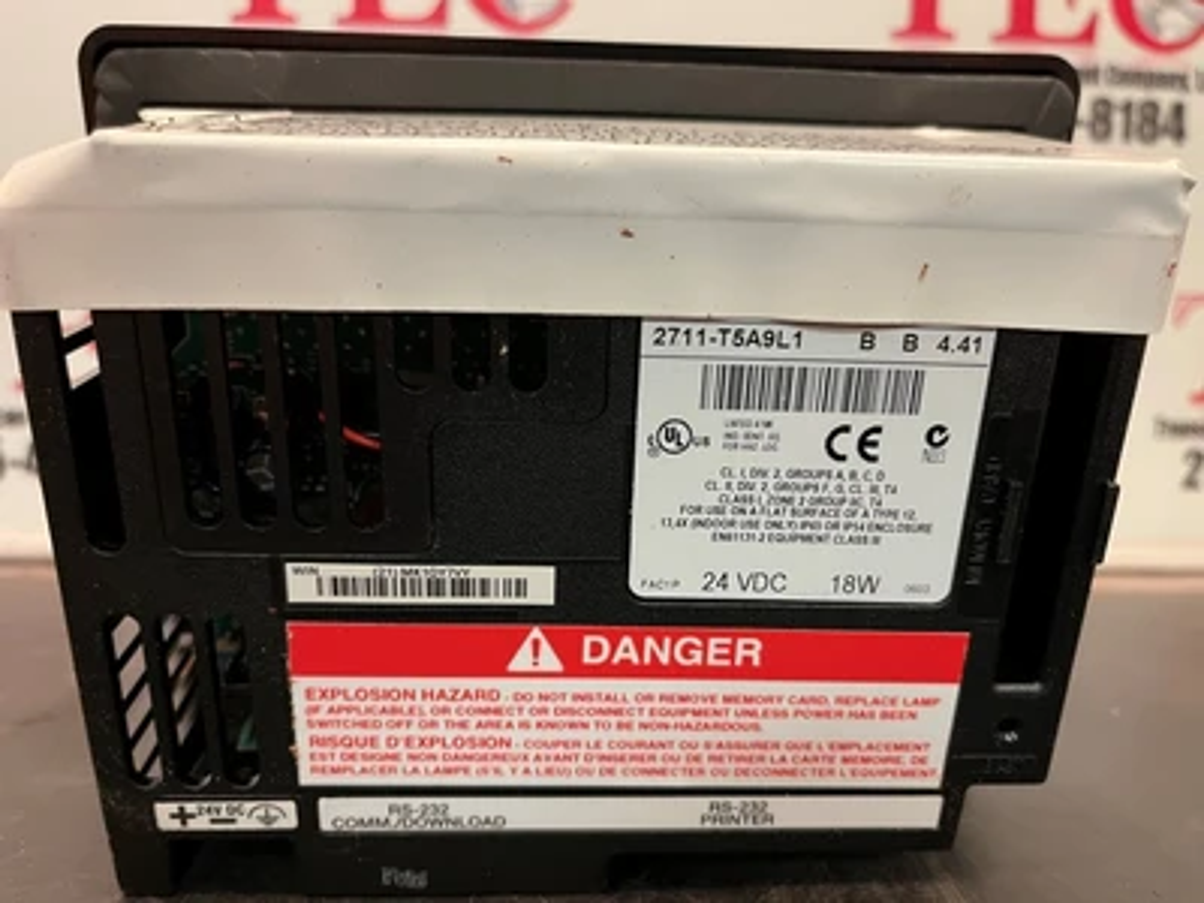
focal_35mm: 26
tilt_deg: -5.6
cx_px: 602
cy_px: 452
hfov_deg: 67.3
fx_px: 904
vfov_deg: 53.1
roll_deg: -0.5
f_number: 1.6
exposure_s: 1/59
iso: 320
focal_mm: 5.1
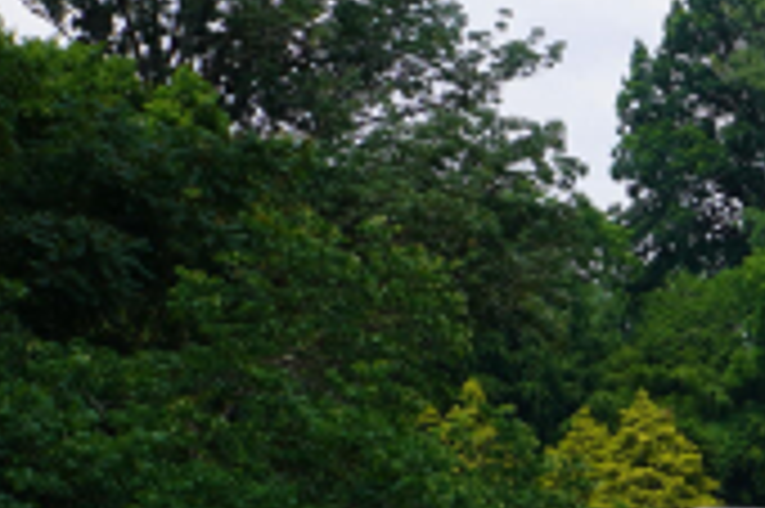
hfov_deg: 16.7
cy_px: 944
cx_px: 1292
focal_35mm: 106
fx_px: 2250
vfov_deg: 11.8
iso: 100
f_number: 10
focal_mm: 16
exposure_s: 1/160
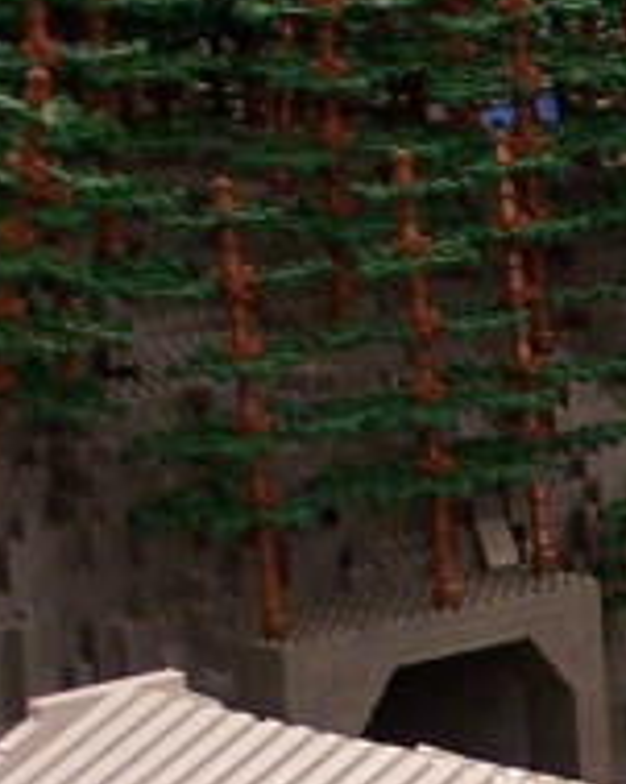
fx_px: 7231
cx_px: 1924
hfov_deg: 4.7
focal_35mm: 312
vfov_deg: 6.2
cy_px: 1029
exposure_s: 1/2
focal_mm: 9.8
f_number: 3.1
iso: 80
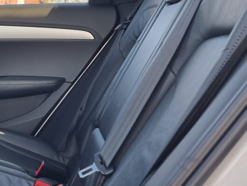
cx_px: -84
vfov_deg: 20.1
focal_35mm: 73
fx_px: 521
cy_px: 58
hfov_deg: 23.3
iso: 50
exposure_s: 1/100
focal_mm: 6.7
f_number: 1.8
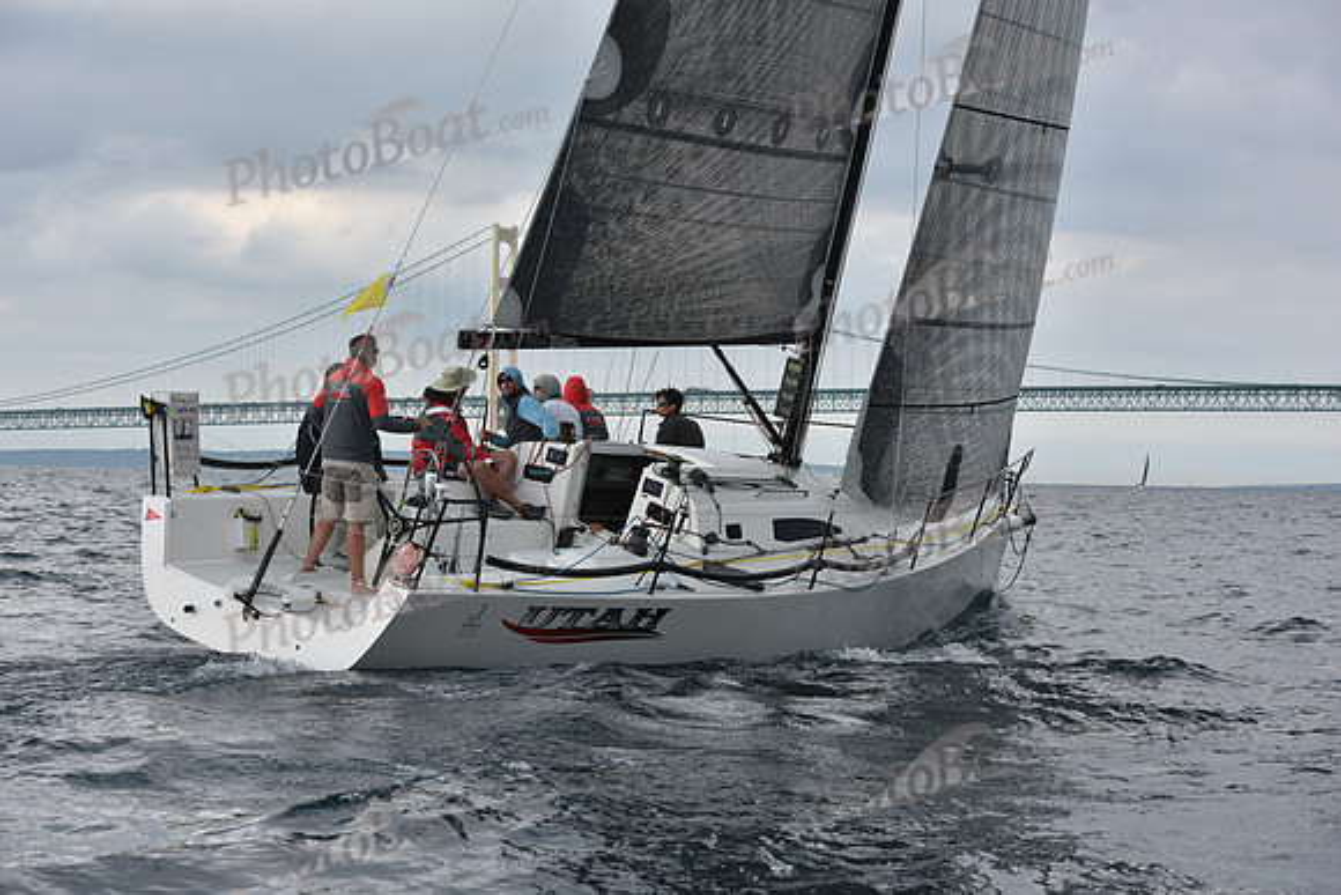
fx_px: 2794
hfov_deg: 27.0
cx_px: 670
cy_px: 448
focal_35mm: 75
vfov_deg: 18.2
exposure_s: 1/800
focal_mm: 75
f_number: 7.1
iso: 400
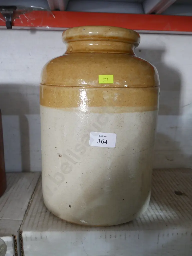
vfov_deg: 60.0
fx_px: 222
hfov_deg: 46.8
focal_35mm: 30
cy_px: 128
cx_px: 96
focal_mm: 15
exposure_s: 1/60
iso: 1600
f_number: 3.6
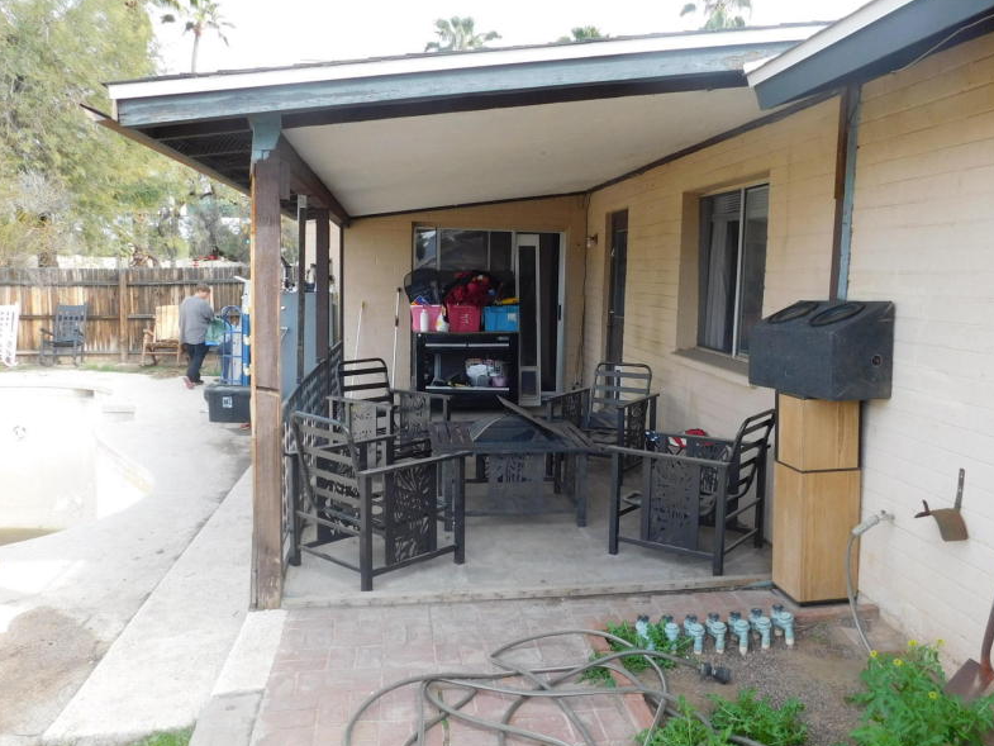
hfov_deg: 59.8
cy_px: 376
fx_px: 862
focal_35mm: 30
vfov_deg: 46.8
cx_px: 543
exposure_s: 1/400
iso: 125
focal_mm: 4
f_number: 3
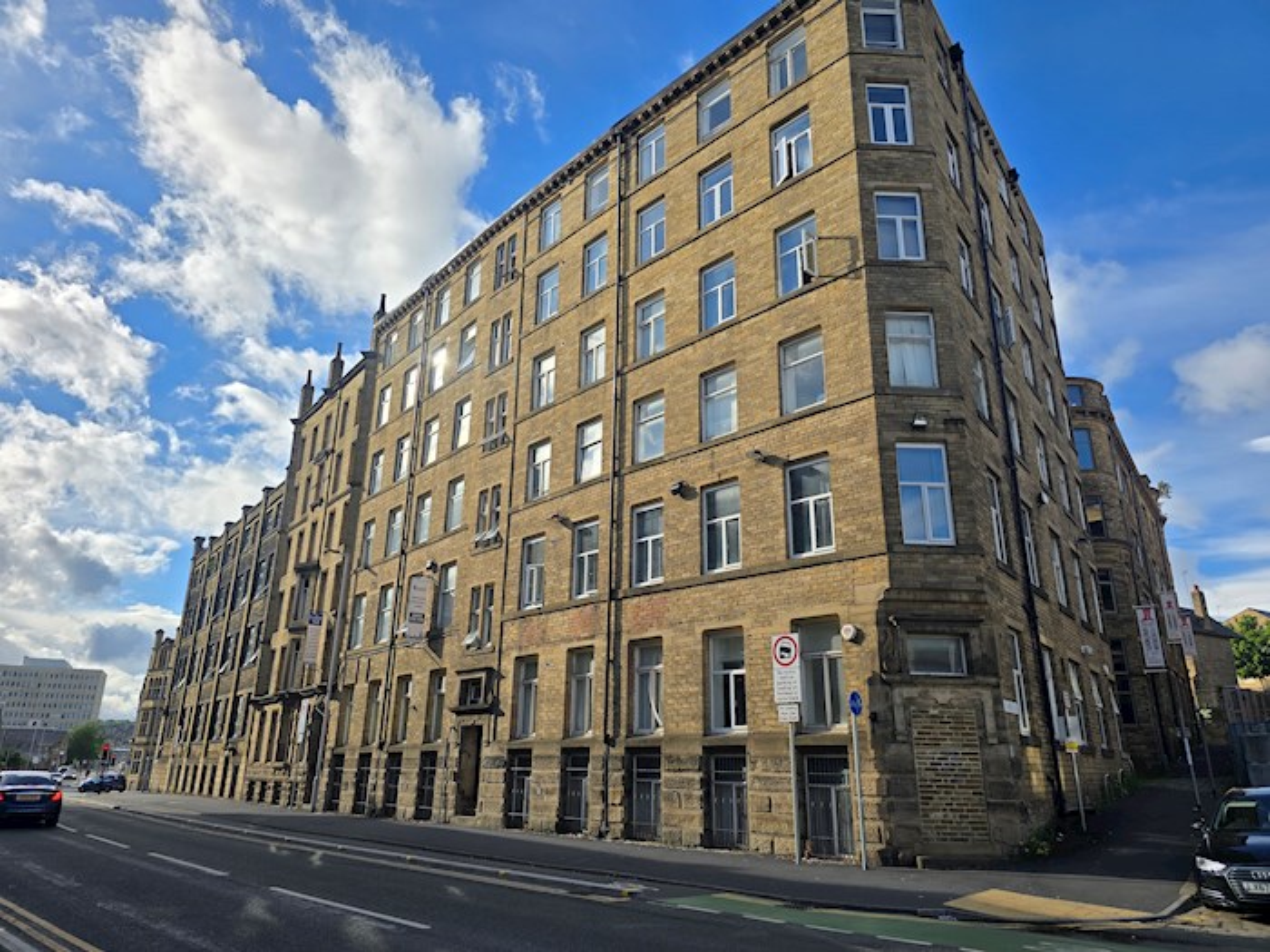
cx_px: 635
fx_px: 844
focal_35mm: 23
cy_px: 476
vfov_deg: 58.9
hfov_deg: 73.9
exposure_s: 1/907
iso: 12
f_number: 1.7
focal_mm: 6.3
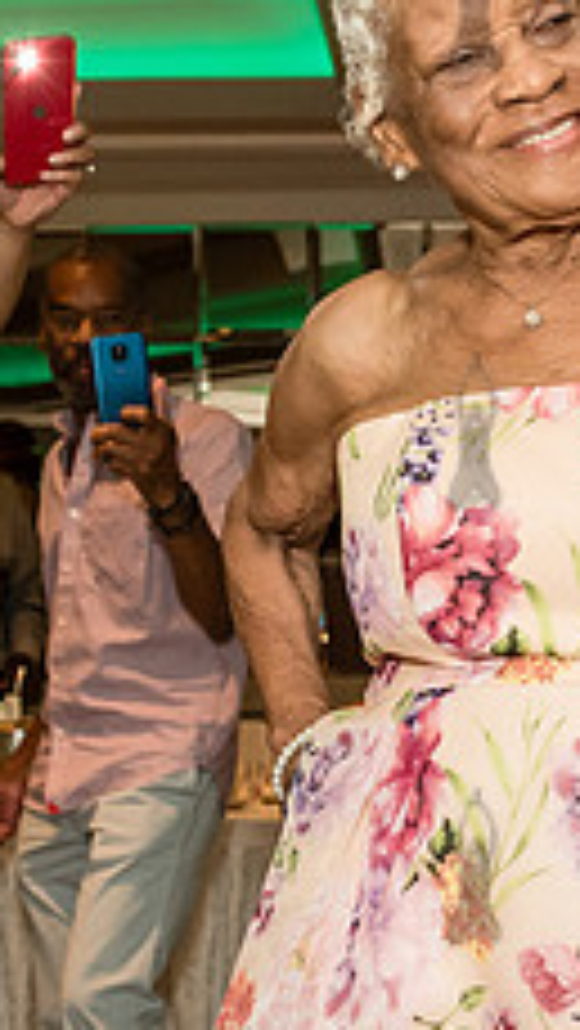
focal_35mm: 87
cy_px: 520
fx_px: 2376
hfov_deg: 13.8
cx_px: 496
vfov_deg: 24.5
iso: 1600
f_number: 3.5
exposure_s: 1/200
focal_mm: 27
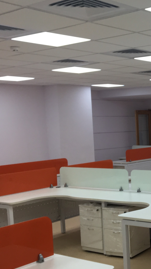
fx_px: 406
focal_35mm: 57
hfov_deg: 18.9
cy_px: 150
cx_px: 217
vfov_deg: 36.6
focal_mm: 4.15
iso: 40
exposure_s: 1/100
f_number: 2.2
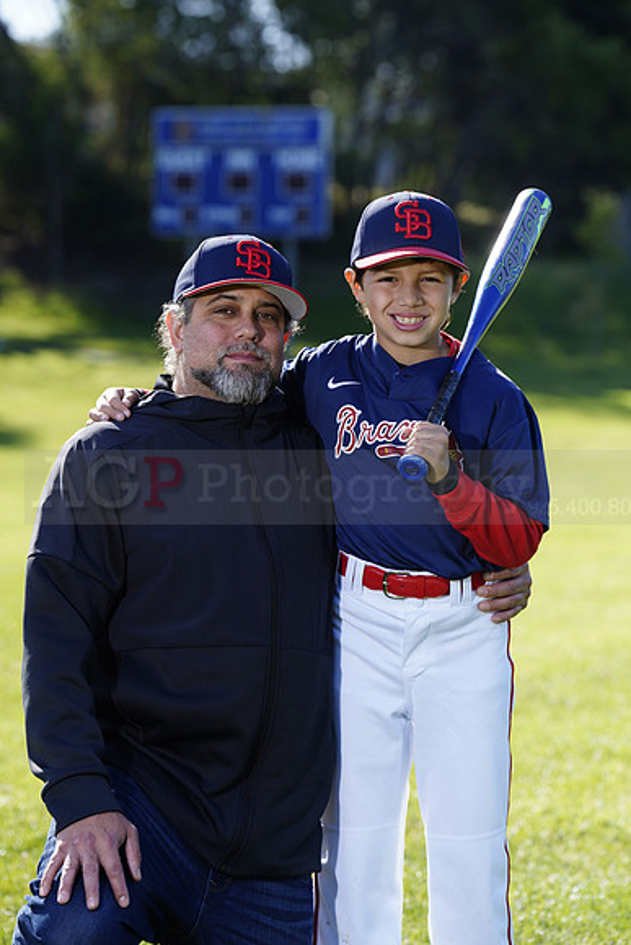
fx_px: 3600
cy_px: 472
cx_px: 316
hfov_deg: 10.0
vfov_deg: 15.0
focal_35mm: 137
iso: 100
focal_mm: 137
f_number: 5
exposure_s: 1/250
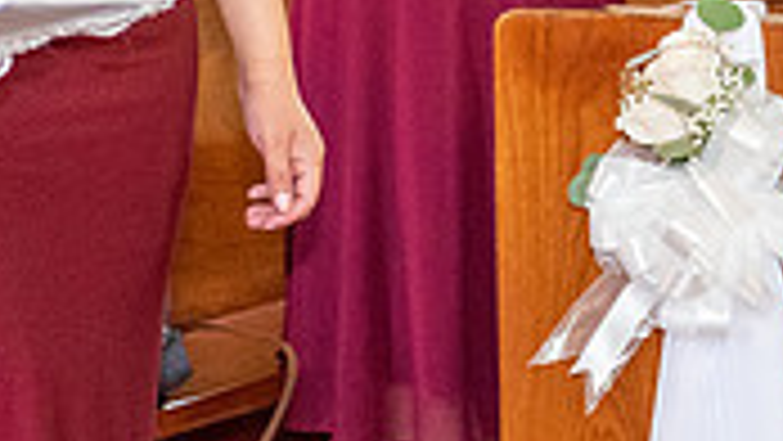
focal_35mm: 262
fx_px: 5441
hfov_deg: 8.2
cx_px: 210
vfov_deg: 4.6
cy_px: -333
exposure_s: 1/250
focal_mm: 50
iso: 2000
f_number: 2.8
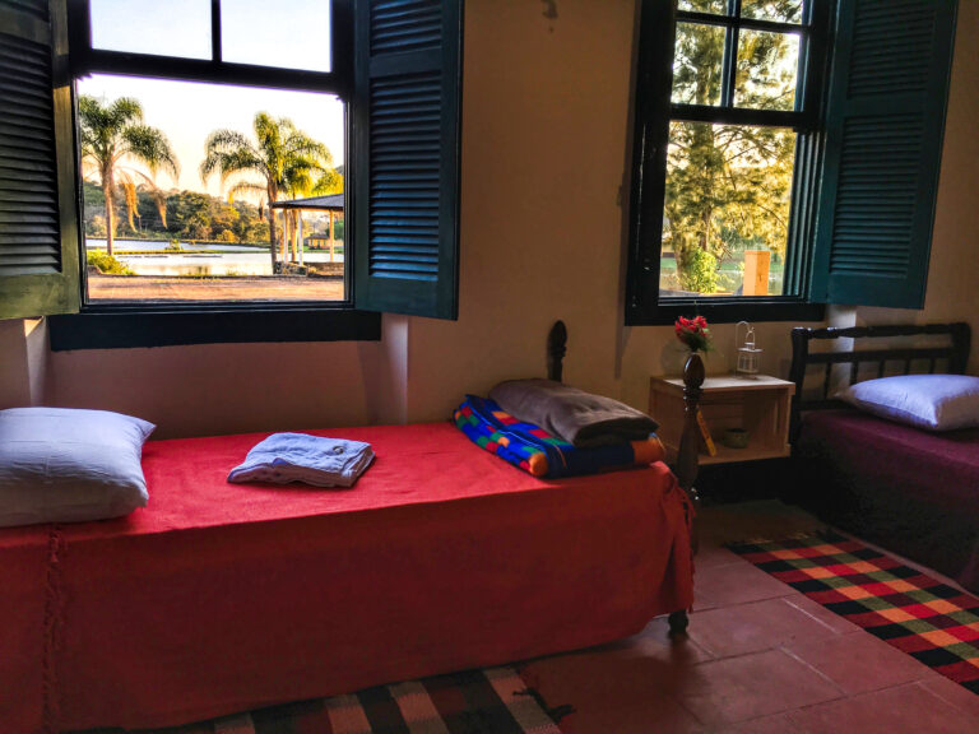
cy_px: 367
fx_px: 820
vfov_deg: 48.2
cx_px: 490
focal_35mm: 29
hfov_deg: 61.7
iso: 25
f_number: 2.2
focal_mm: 4.15
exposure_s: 1/120
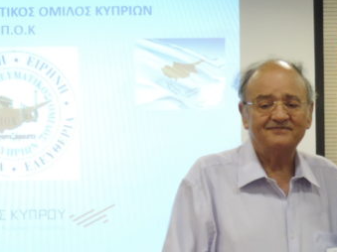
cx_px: 280
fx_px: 1382
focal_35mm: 142
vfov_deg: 10.2
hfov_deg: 13.8
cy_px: 347
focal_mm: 8.3
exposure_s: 1/40
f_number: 3.5
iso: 400
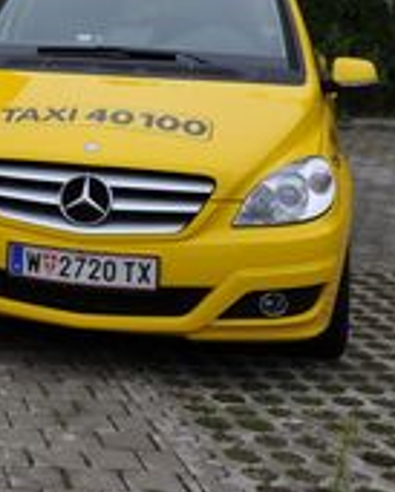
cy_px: 47
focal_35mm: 90
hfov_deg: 15.8
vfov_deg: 20.8
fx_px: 1314
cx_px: -193
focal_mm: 32
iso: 200
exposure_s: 1/250
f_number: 8
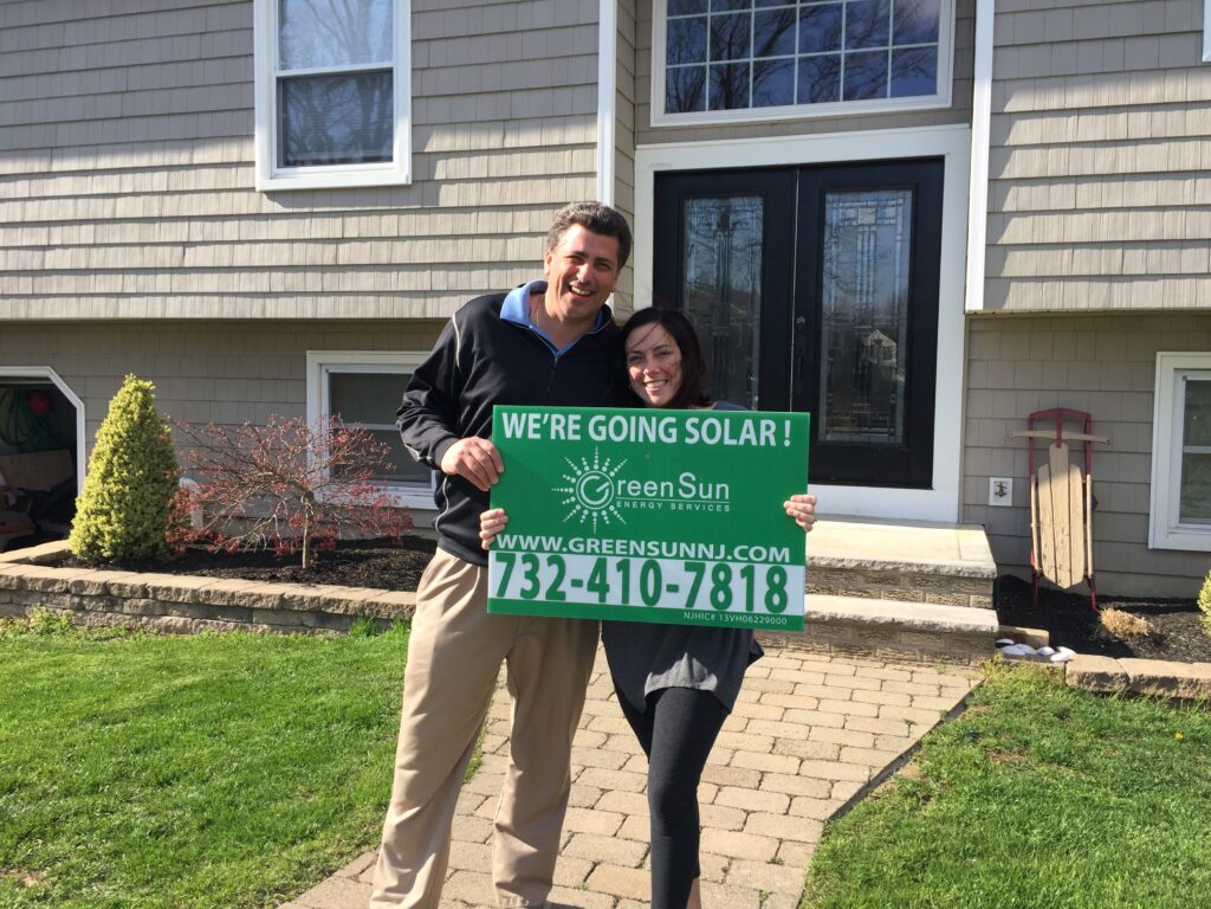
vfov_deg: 48.2
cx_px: 606
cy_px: 454
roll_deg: -1.3
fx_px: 1015
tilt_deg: -3.4
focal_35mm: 29
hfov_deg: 61.7
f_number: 2.2
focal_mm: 4.15
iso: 32
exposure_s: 1/942
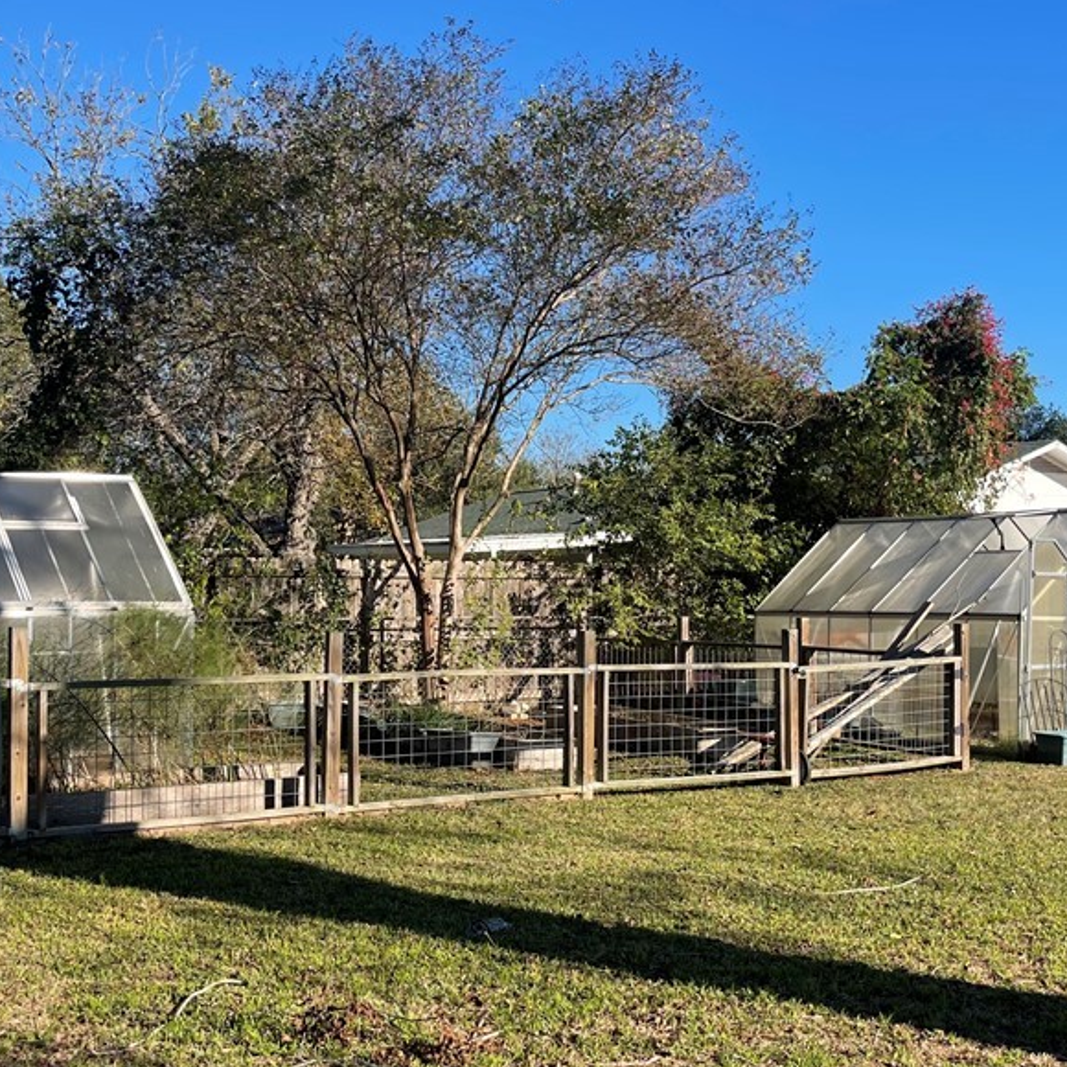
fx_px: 1360
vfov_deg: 42.8
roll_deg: +0.0
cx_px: 517
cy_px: 580
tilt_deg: -0.6
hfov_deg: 42.8
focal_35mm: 39
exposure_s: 1/2049
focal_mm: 5.1
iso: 32
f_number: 1.6
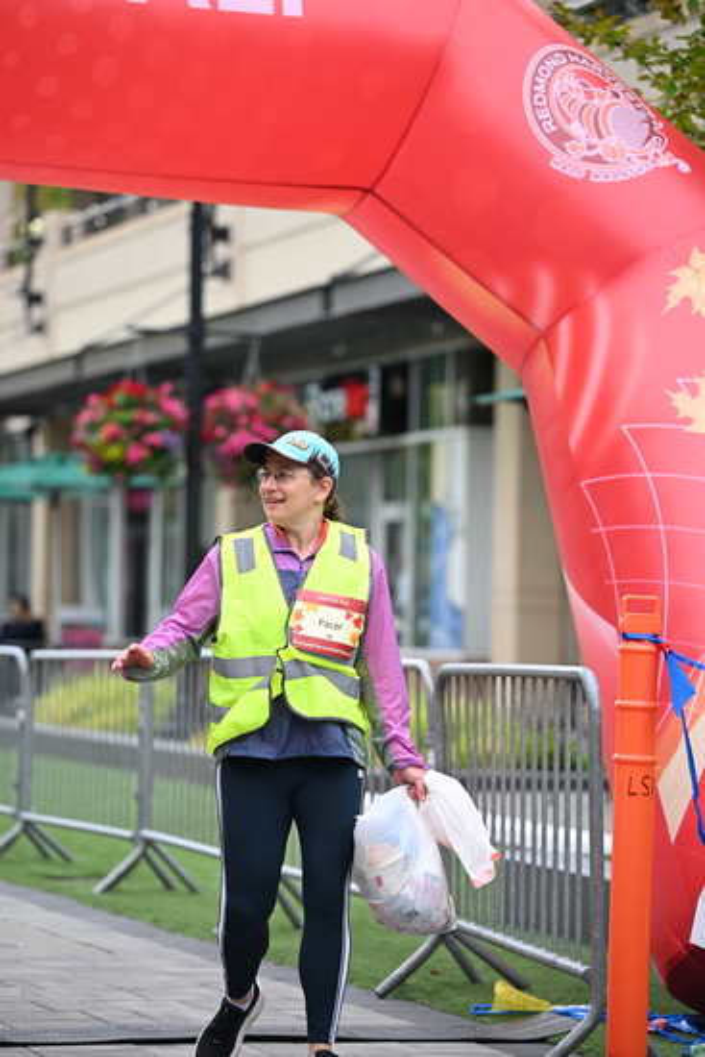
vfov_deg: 17.1
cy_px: 528
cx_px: 352
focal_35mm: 120
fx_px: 3523
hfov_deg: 11.4
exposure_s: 1/1250
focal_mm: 120
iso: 400
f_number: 2.8
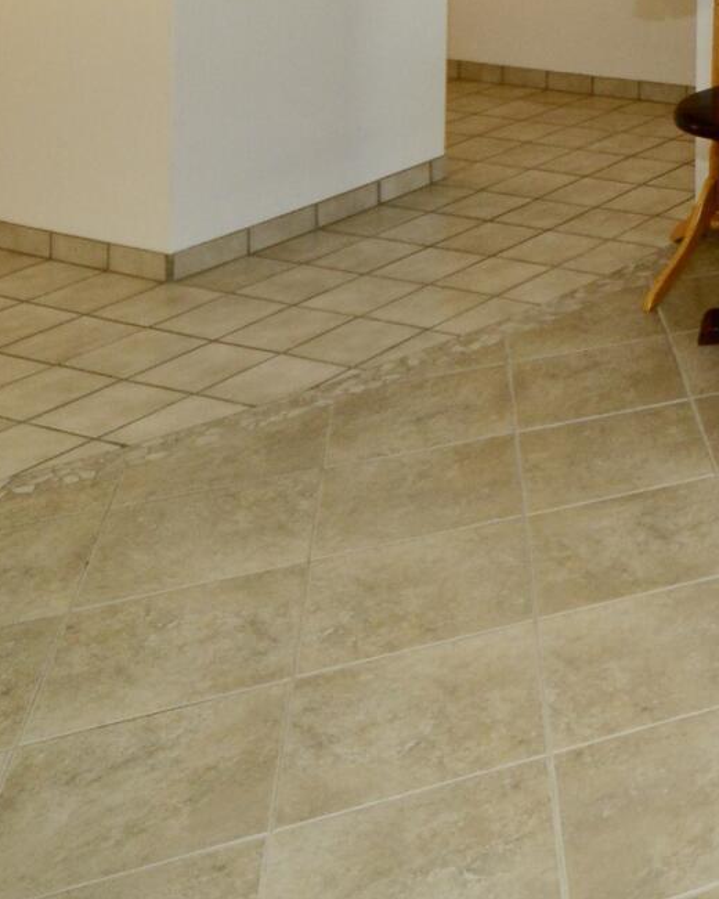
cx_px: 1224
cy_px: -218
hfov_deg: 21.5
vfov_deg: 30.0
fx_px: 1383
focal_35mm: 52
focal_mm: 12
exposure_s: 1/60
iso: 800
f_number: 7.1
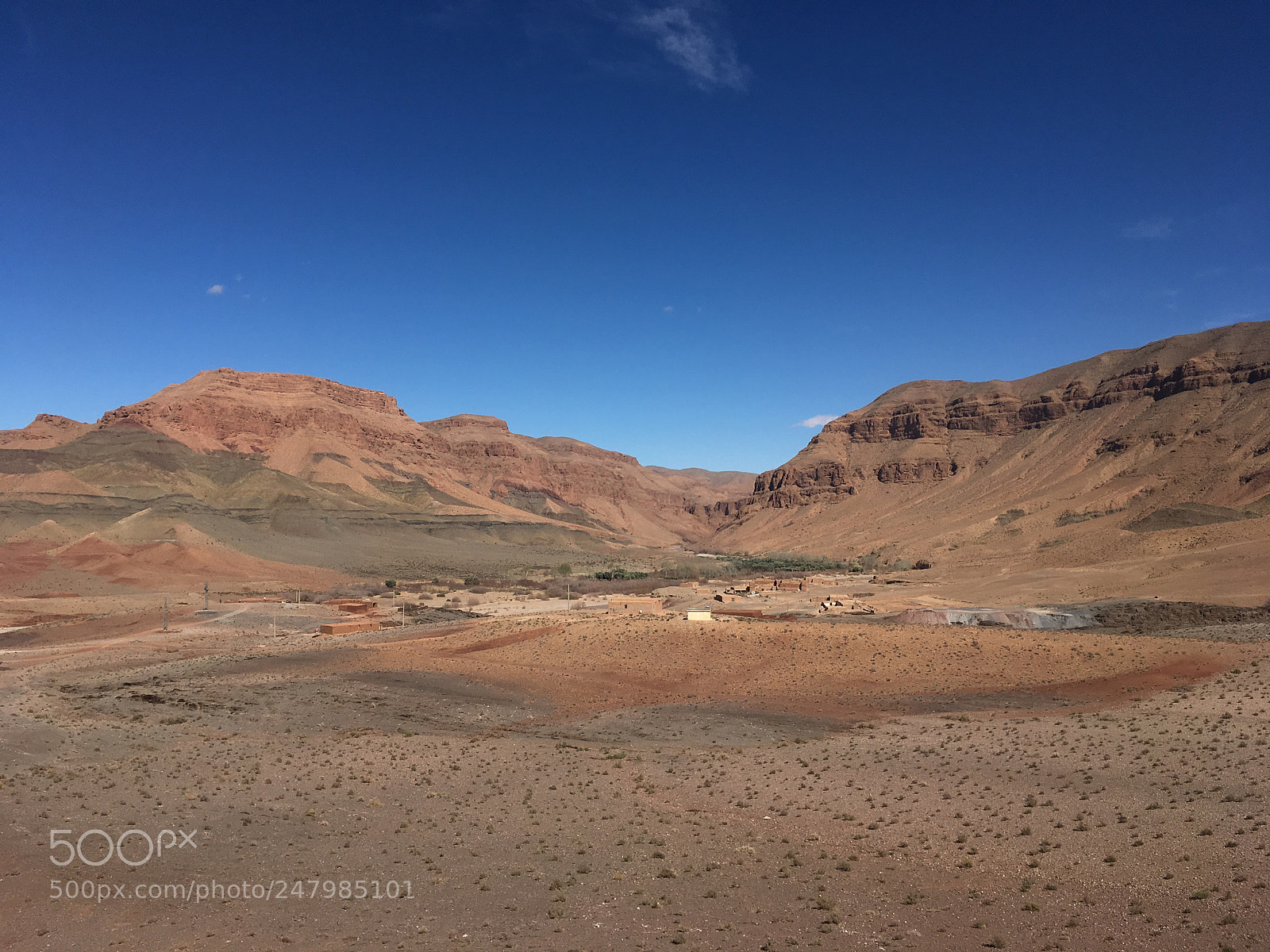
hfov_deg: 61.7
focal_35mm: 29
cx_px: 635
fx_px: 1064
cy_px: 476
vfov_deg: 48.2
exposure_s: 1/3663
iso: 25
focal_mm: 4.15
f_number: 2.2
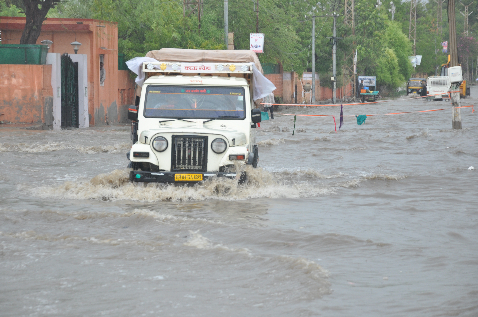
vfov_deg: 8.3
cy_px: 153
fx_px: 2182
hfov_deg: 12.5
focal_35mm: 165
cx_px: 235
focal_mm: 105
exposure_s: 1/125
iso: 400
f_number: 6.3
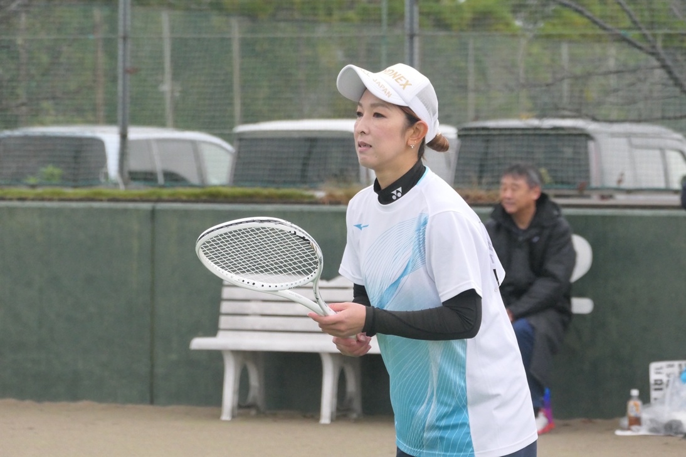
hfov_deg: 9.3
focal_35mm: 221
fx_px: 4210
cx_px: 343
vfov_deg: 6.2
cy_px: 228
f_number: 4
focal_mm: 80.51
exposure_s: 1/3200
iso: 2000
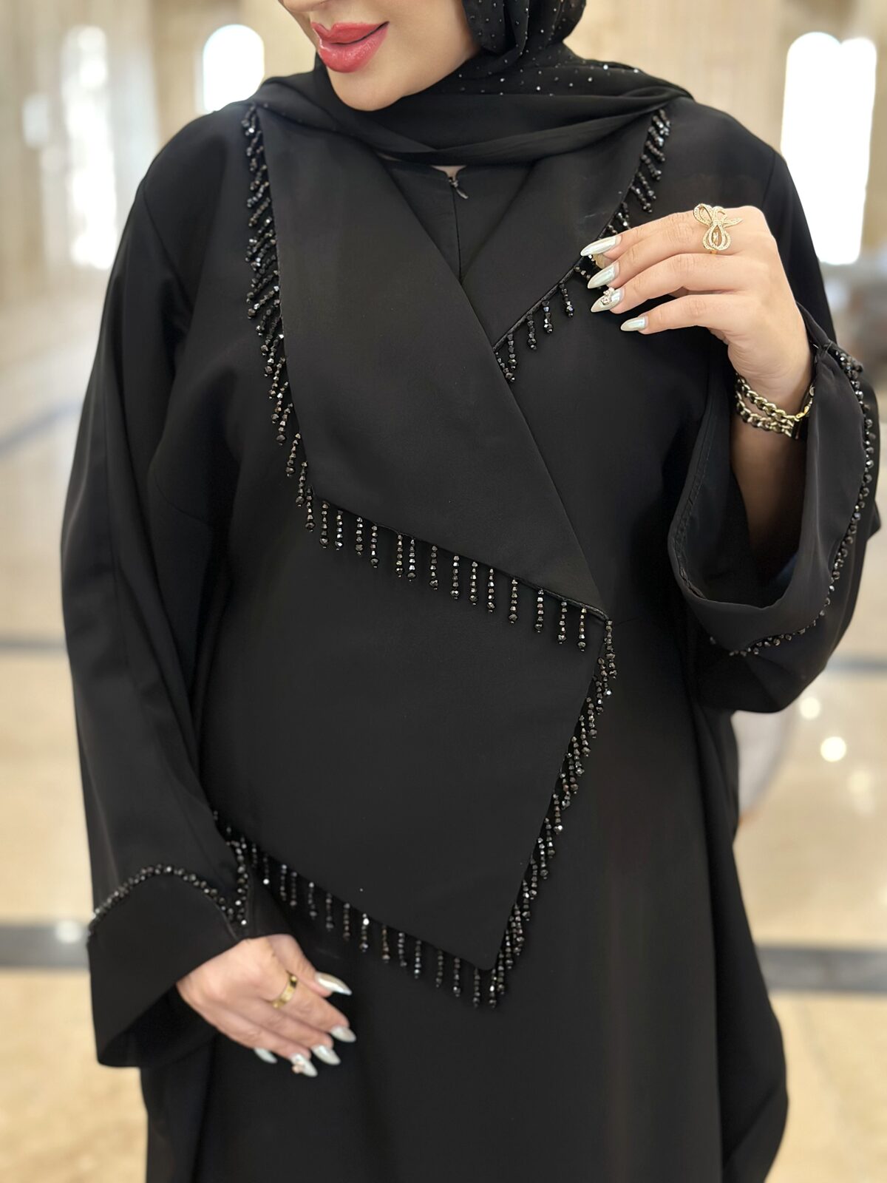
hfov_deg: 30.3
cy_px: 592
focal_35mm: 48
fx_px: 1640
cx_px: 444
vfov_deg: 39.7
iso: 250
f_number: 1.78
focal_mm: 6.86
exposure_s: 1/33
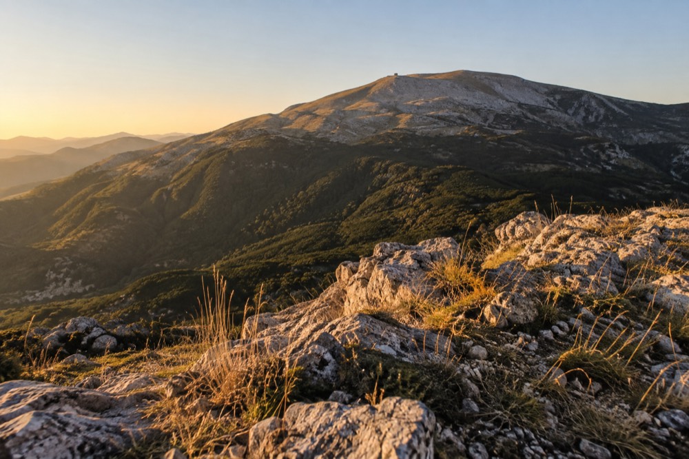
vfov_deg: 37.8
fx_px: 670
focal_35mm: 35
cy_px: 230
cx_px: 344
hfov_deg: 54.5
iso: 500
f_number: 9
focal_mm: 35
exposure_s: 1/400
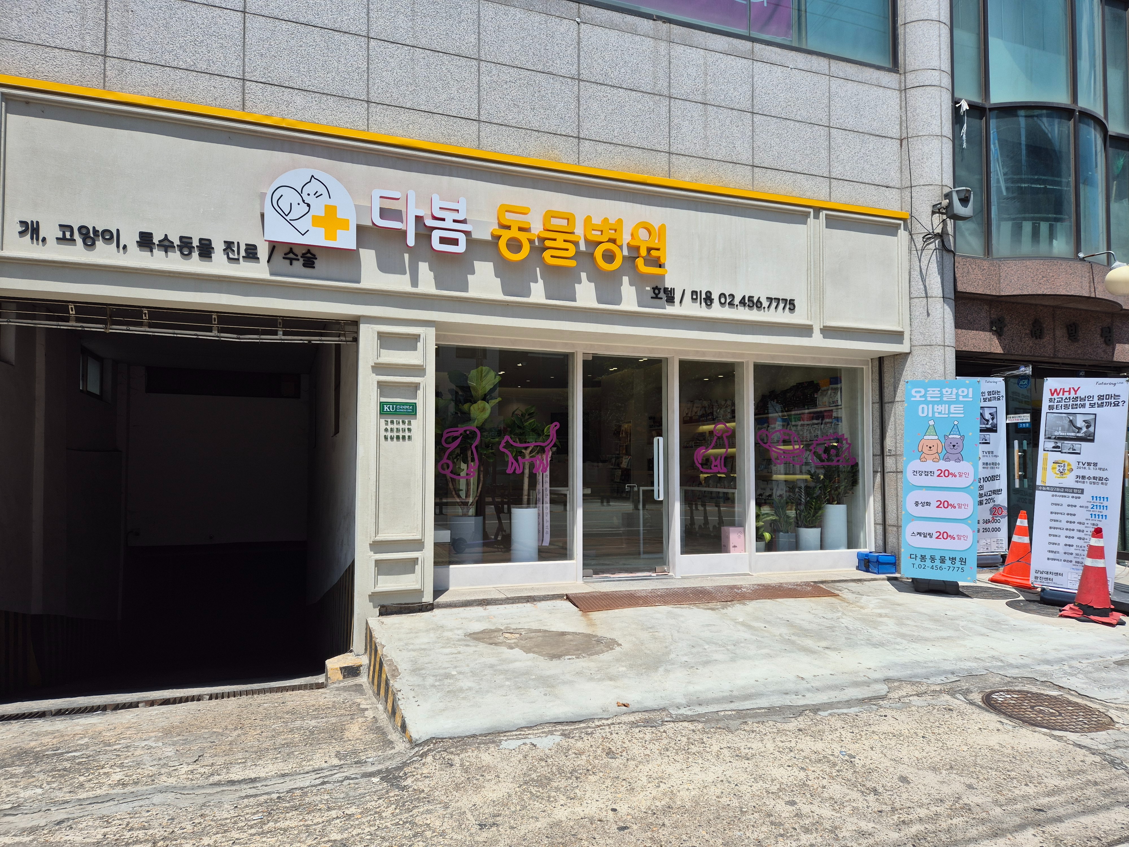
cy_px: 424
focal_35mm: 23
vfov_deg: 58.9
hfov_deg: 73.9
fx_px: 750
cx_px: 564
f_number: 1.8
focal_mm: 5.4
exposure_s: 1/2288
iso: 25
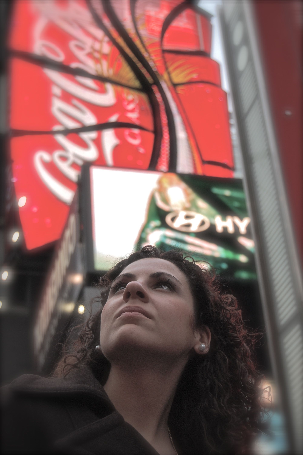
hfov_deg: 20.1
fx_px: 854
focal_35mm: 68
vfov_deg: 29.9
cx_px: 152
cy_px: 228
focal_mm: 45
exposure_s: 1/125
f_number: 5.3
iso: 400
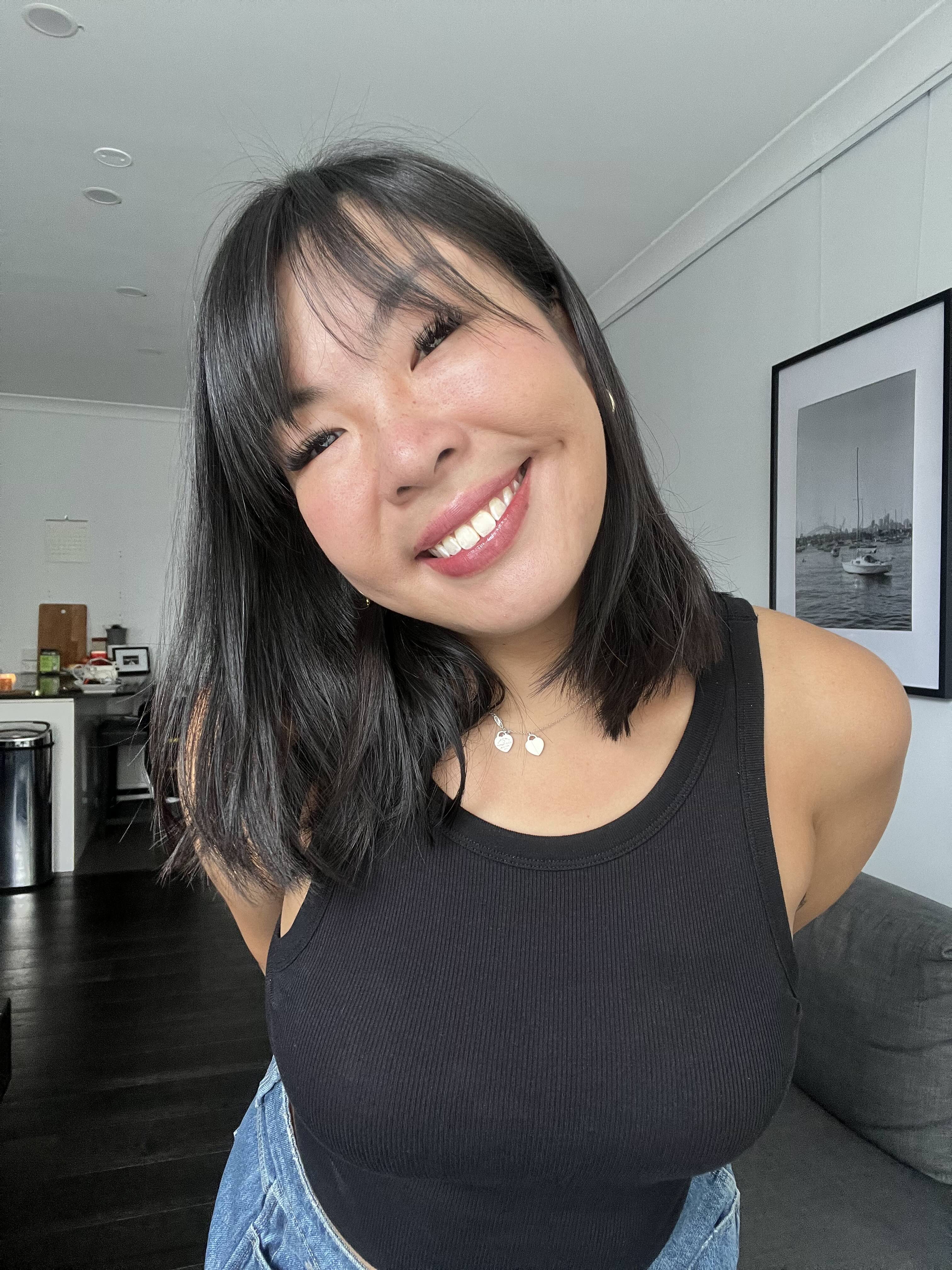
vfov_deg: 73.9
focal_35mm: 23
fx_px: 843
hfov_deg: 58.9
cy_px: 635
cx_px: 476
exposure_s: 1/60
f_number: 2.2
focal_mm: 2.71
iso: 100
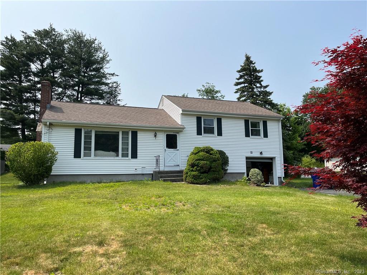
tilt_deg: +7.6
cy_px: 138
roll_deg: +0.8
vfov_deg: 53.1
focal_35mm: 26
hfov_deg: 67.3
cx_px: 184
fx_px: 276
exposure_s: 1/4854
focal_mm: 5.1
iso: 50
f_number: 1.6
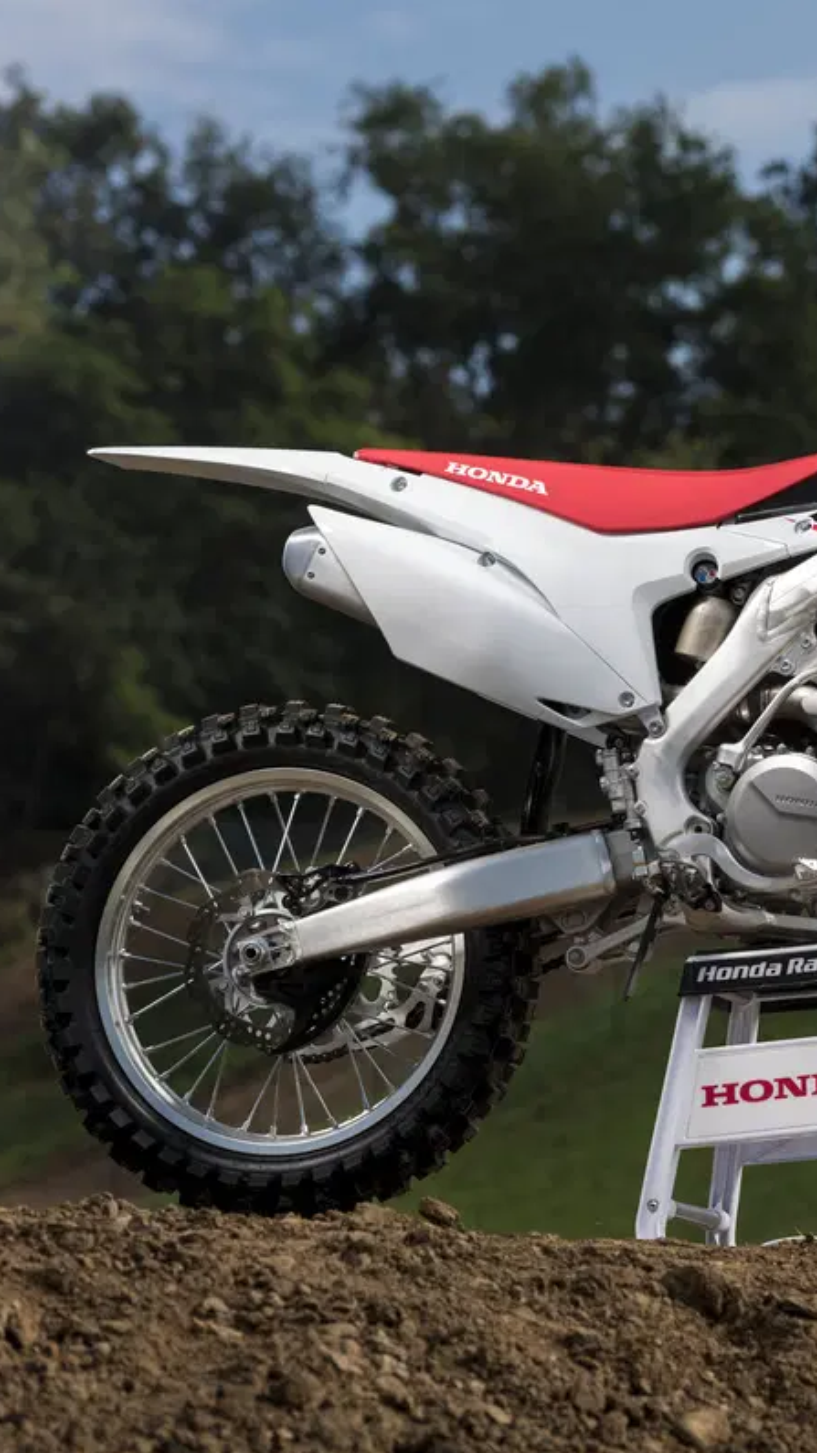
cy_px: 728
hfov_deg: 7.3
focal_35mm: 166
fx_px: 6395
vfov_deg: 13.0
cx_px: 866
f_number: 5.6
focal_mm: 105
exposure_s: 1/250
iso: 31
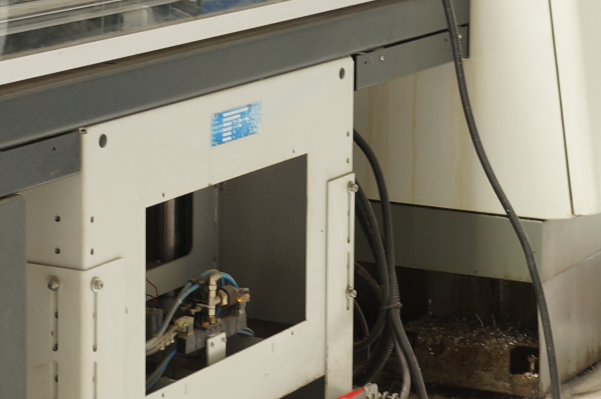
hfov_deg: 14.9
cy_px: -133
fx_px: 2301
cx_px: 401
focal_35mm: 138
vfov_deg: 9.7
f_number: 4
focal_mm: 24
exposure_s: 1/15
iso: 100
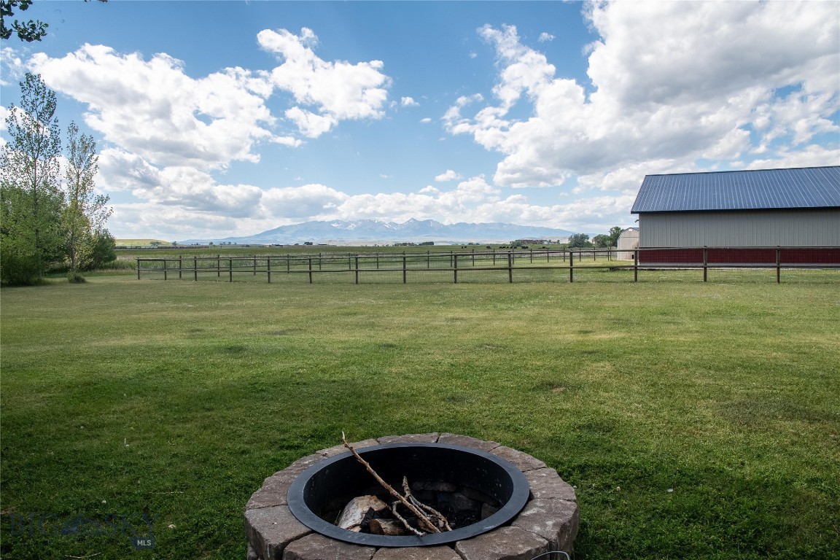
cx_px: 420
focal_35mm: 24
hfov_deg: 73.7
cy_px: 280
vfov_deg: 53.1
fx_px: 560
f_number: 8
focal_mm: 16
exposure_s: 1/3200
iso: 400
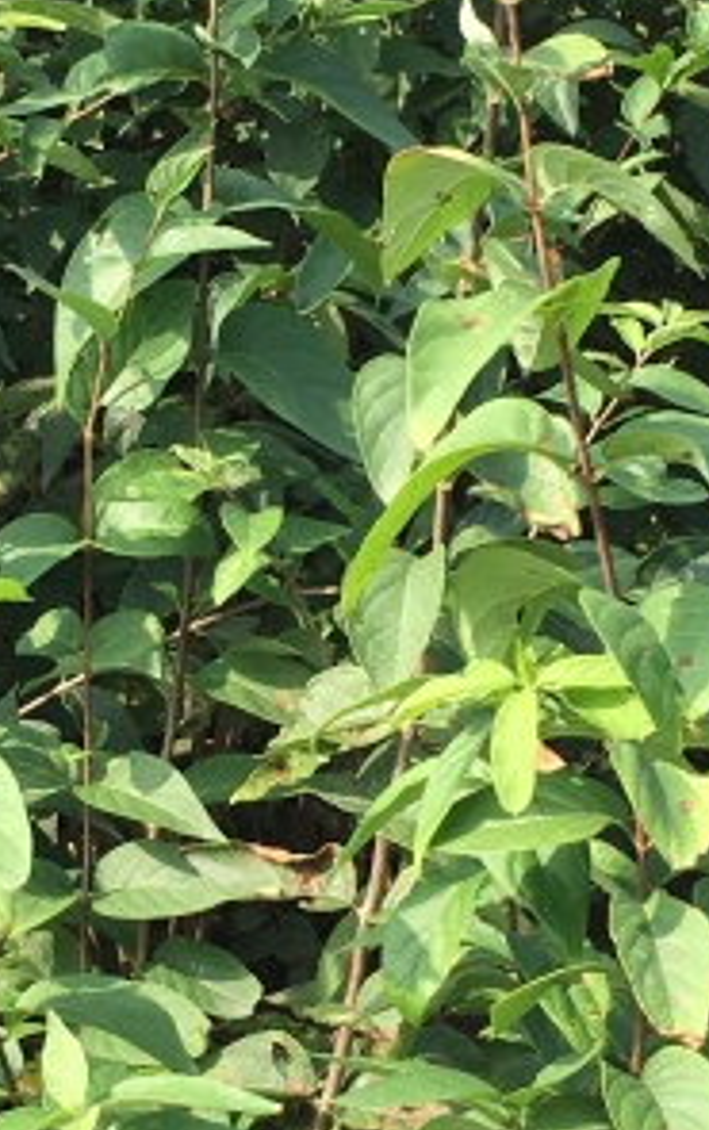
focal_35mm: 111
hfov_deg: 11.8
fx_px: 3423
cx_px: 276
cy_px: 638
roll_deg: +6.8
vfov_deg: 18.7
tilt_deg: -19.9
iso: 25
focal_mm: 4.15
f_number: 2.2
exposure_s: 1/545
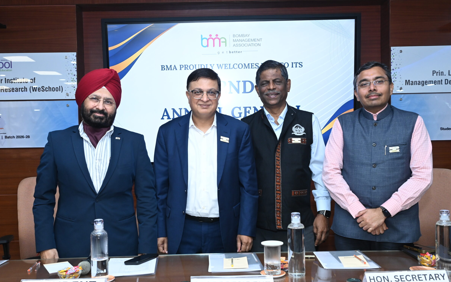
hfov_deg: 54.0
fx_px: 442
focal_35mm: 36
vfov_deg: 35.3
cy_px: 160
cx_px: 215
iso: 2500
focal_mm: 33
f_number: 7.1
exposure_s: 1/160
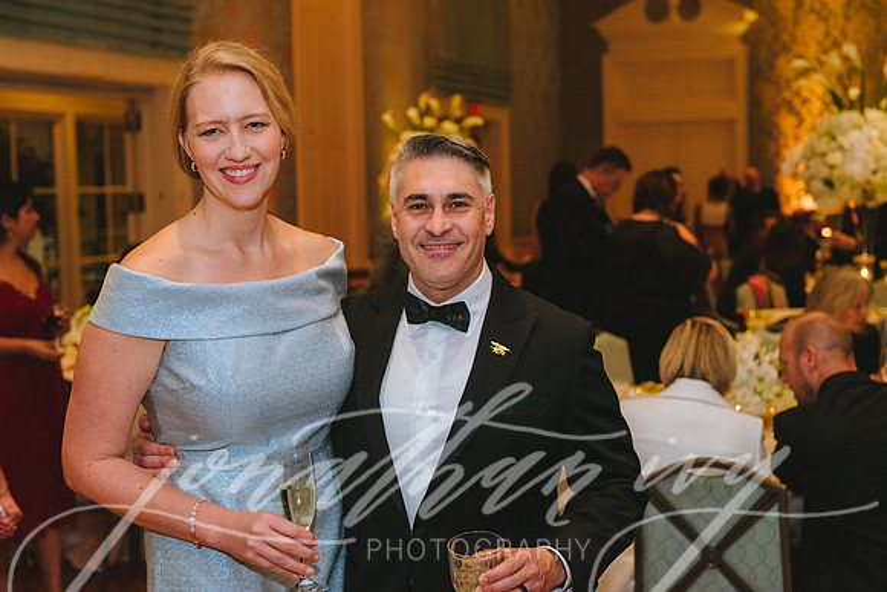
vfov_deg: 24.2
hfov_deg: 35.6
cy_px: 296
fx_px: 1380
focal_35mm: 56
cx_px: 444
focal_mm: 56
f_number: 4
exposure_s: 1/160
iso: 3200
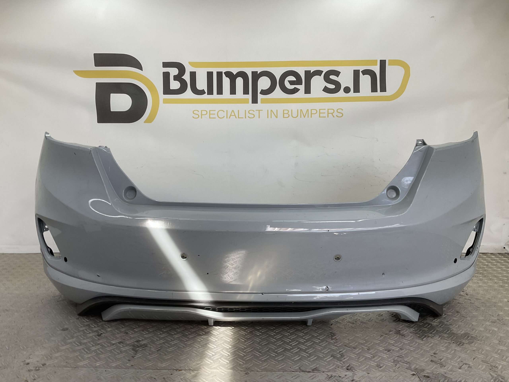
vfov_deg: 48.2
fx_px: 426
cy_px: 191
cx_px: 254
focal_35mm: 29
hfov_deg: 61.7
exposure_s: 1/215
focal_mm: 3
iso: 16
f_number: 1.8
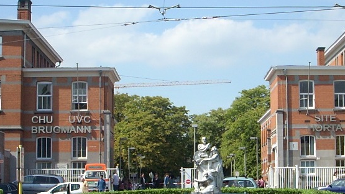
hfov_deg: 22.9
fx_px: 851
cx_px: 202
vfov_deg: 13.0
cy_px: 115
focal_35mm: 93
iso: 64
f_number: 5.6
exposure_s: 1/261
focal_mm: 6.2
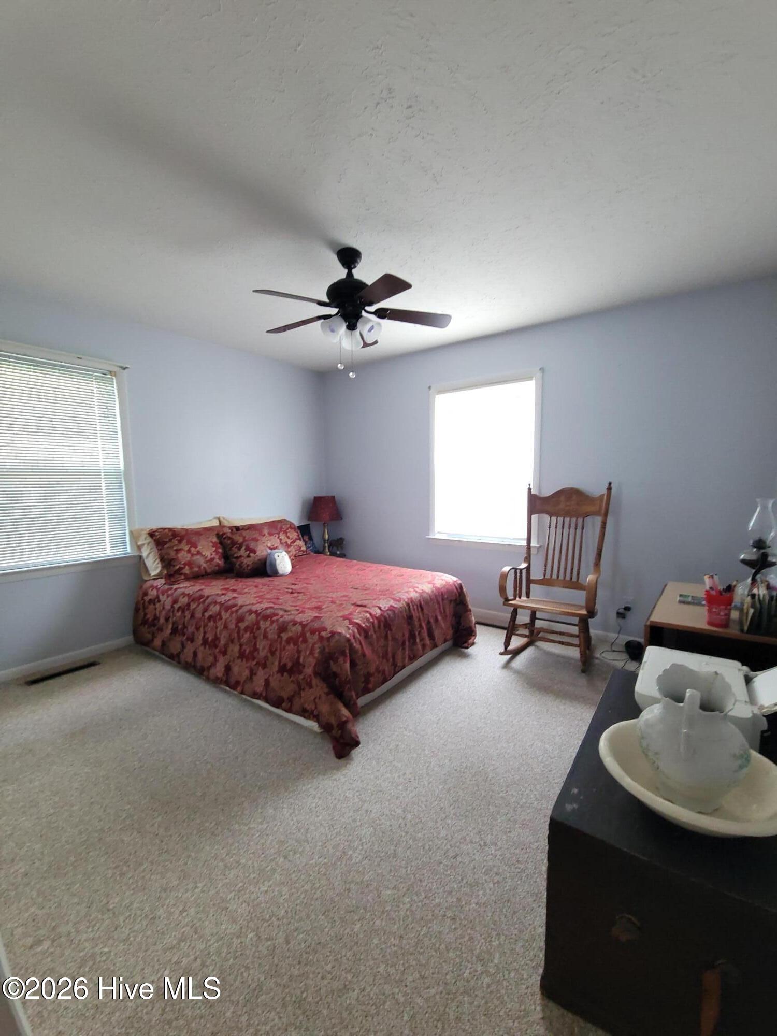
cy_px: 518
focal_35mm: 13
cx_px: 388
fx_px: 389
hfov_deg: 89.9
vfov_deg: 106.2
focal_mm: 2.2
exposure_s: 1/15
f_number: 2.2
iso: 400
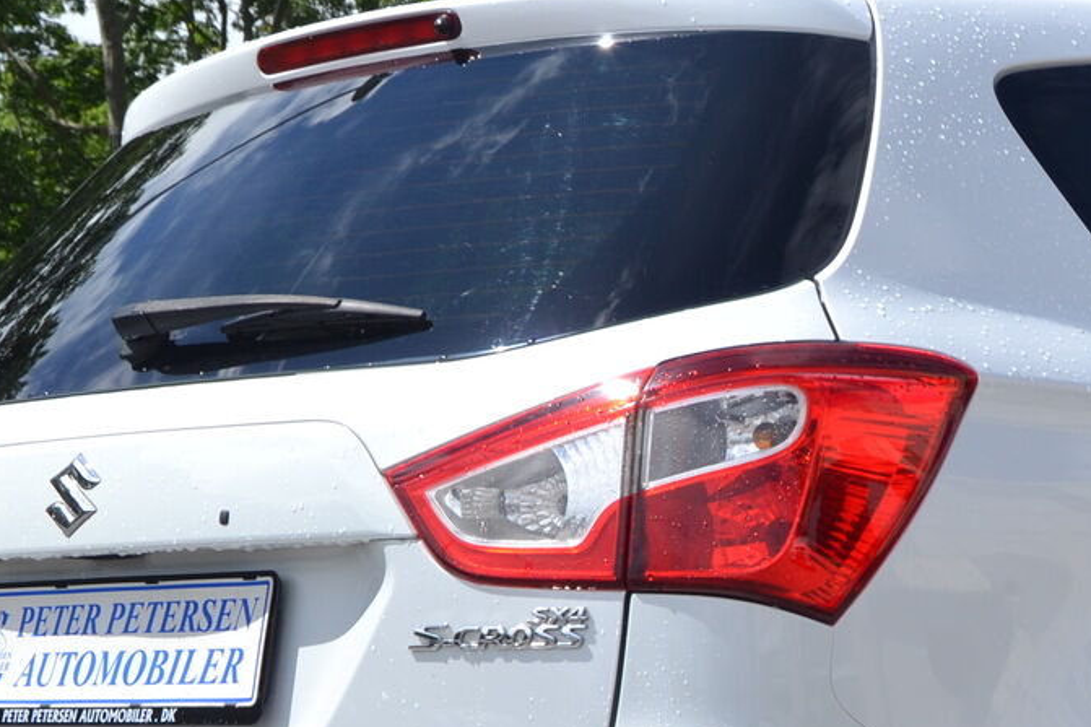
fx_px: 3121
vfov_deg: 13.1
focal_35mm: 103
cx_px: 980
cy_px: 711
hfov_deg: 19.5
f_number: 9
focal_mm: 24
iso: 100
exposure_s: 1/320
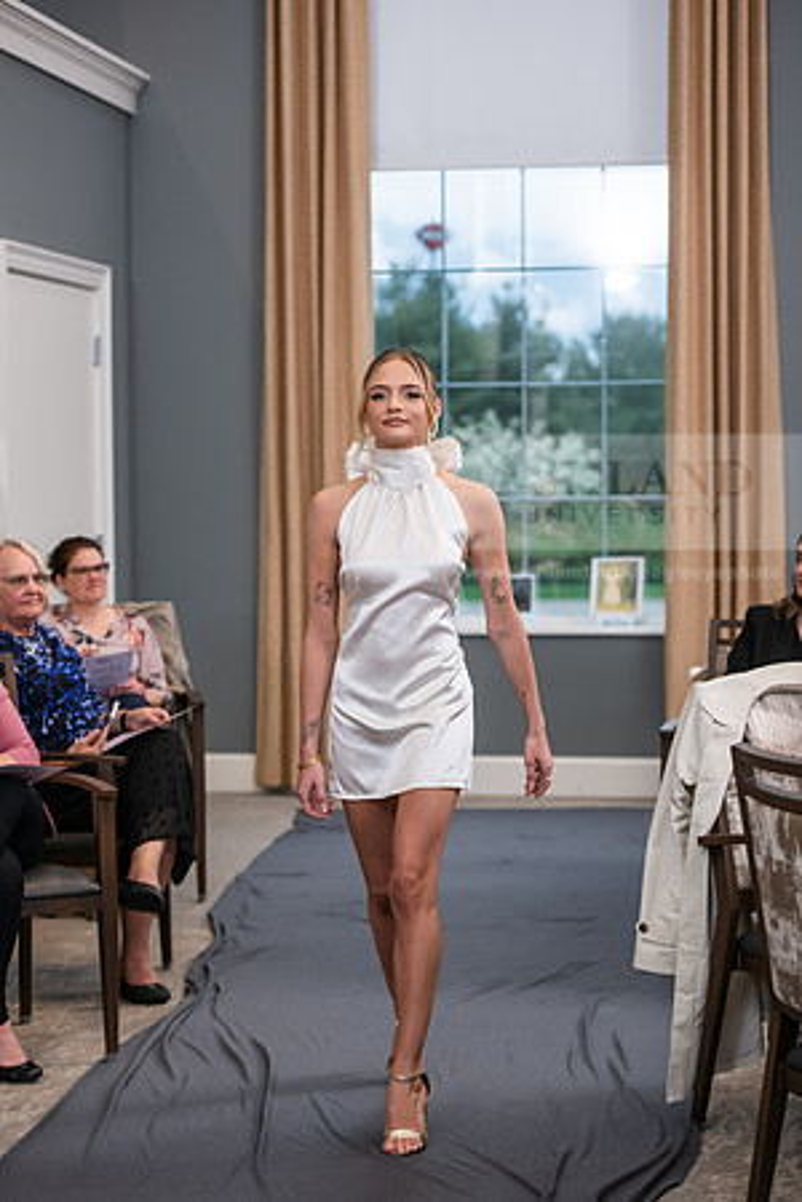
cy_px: 601
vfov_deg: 24.8
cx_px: 401
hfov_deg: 16.7
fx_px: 2740
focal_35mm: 82
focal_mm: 82
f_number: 3.5
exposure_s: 1/200
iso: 1600
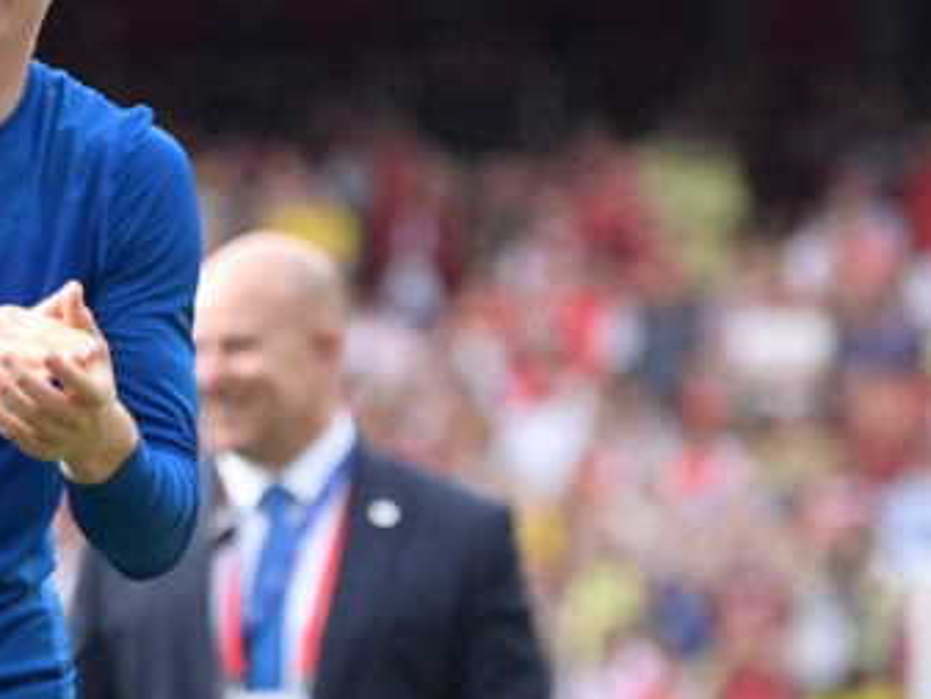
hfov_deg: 4.5
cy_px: 432
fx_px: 11784
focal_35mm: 438
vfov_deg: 3.4
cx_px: -334
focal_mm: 150
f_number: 3.5
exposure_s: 1/500
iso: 400
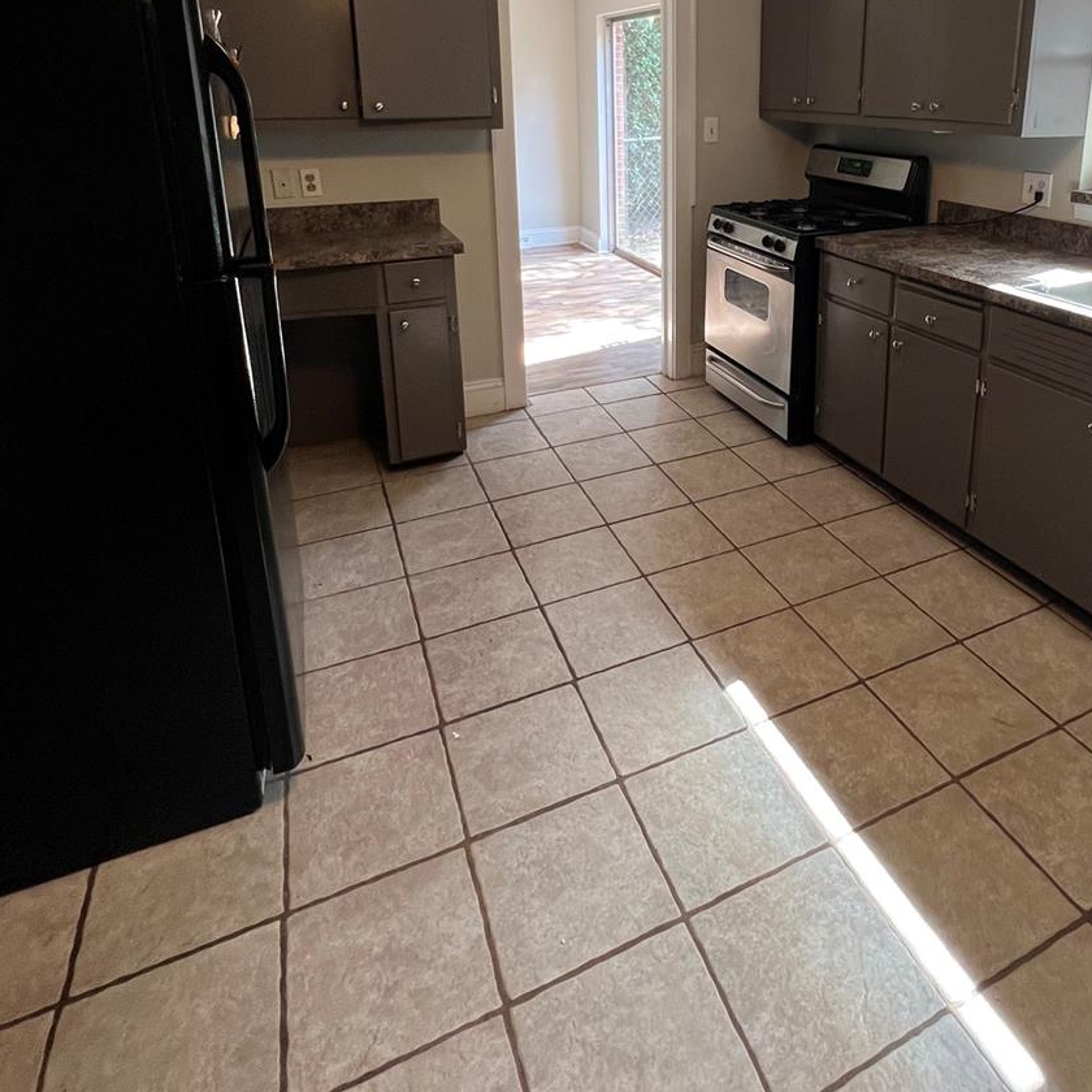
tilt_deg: -11.2
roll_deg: +1.1
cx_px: 690
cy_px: 282
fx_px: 749
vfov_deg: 67.8
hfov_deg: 70.8
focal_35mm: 21
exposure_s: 1/60
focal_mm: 1.57
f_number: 1.8
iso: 125
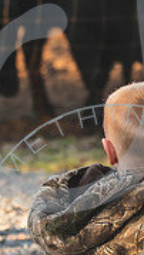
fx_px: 1944
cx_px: 203
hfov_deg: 4.2
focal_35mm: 287
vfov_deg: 7.5
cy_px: 130
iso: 160
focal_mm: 70
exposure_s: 1/320
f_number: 2.8
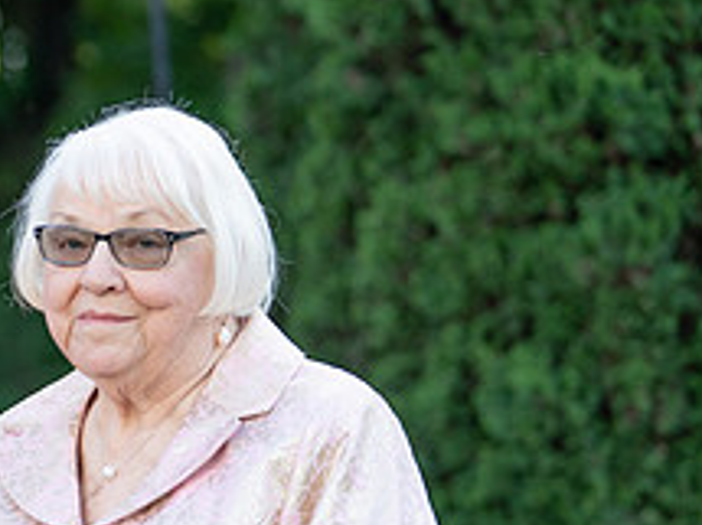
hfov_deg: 8.2
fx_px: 4824
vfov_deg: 6.2
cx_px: -301
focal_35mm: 238
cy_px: 453
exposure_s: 1/200
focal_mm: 86
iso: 100
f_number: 2.8
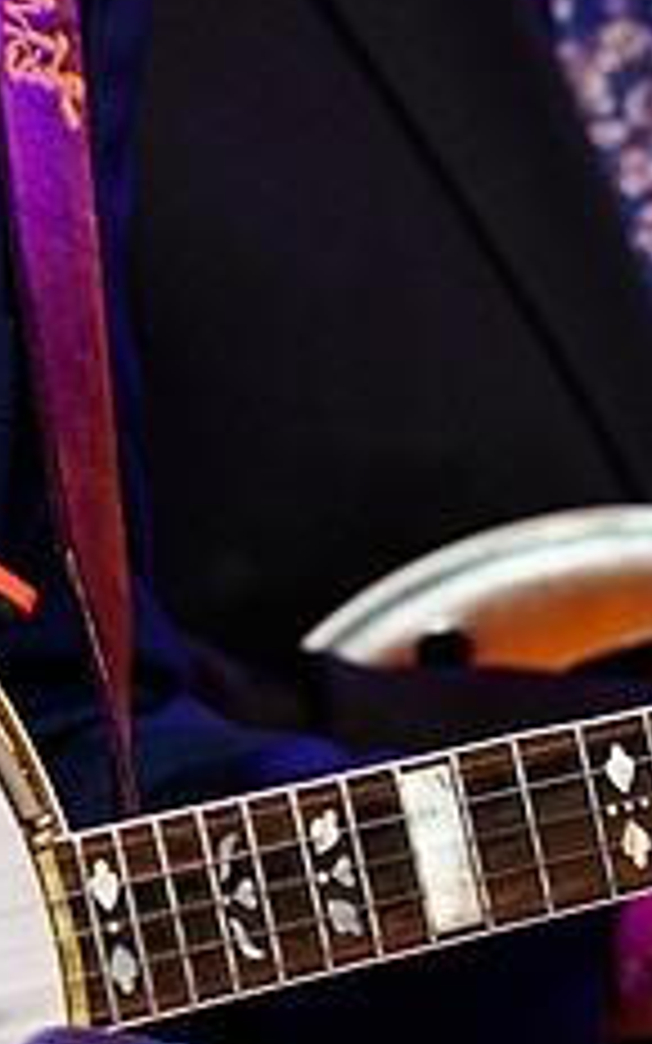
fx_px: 43385
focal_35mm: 1526
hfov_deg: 0.9
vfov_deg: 1.4
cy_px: 655
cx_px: 881
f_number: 6.3
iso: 2500
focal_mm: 600
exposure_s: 1/500
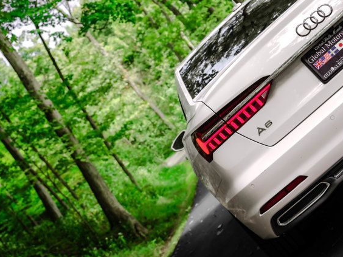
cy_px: 128
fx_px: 595
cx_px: 186
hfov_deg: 32.2
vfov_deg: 24.4
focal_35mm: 60
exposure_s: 1/500
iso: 640
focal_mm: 55
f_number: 6.3
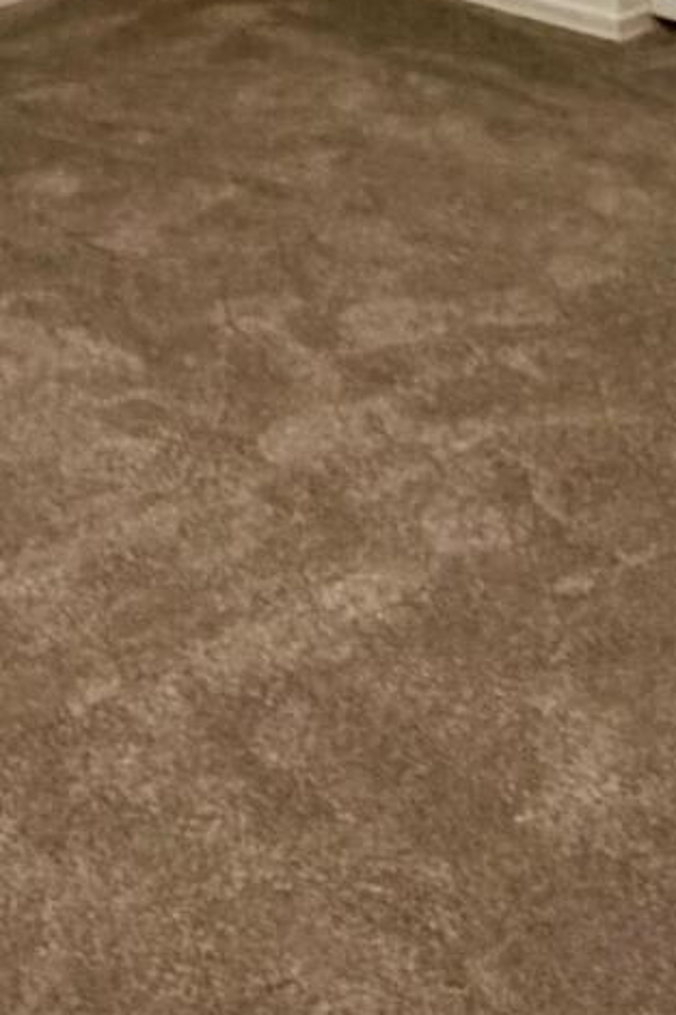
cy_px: -782
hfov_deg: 14.7
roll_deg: -0.2
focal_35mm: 93
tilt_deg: -3.2
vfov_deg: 17.8
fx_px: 2621
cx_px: 337
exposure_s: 1/60
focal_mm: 2.22
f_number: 2.2
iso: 160
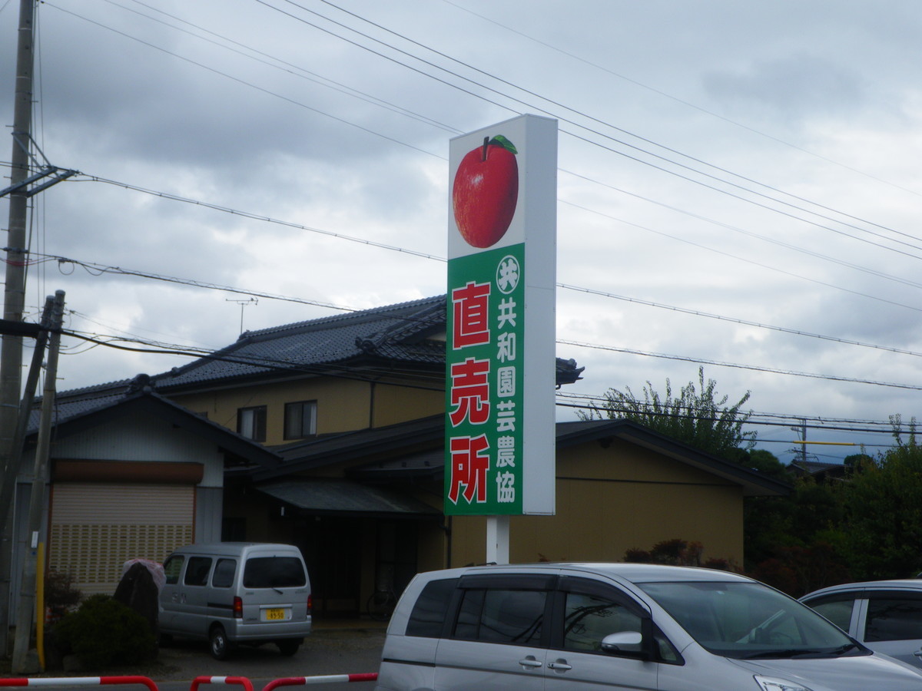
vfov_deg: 23.7
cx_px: 461
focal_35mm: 62
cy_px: 346
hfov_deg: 31.2
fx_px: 1651
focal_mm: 11.1
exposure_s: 1/200
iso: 50
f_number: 5.5
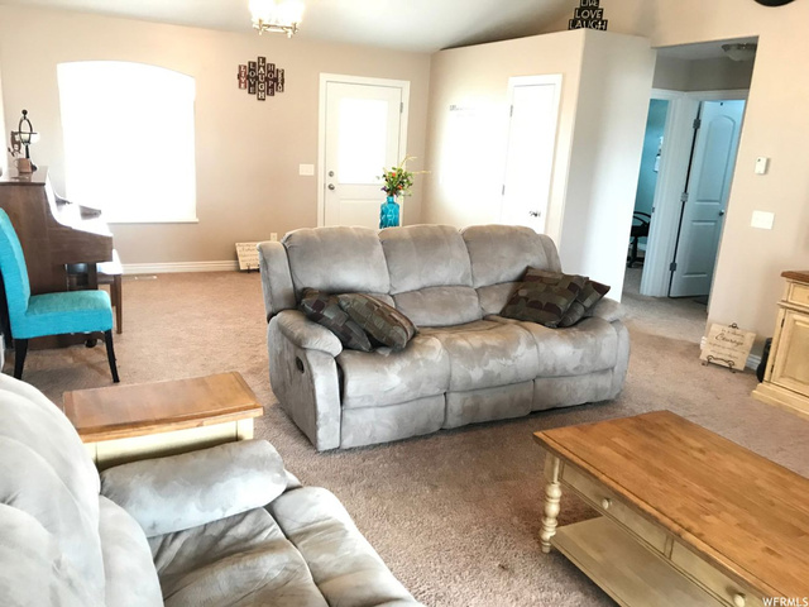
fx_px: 654
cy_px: 304
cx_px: 404
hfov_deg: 63.4
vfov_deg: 49.7
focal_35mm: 28
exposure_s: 1/15
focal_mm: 3.99
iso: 50
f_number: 1.8
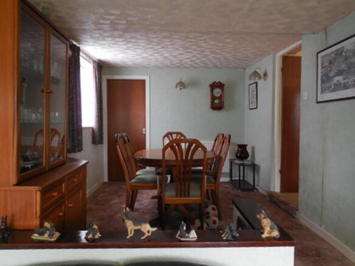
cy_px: 133
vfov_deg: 54.9
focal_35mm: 25
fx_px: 256
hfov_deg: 69.4
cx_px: 178
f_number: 3.1
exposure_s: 1/30
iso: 320
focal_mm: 4.5
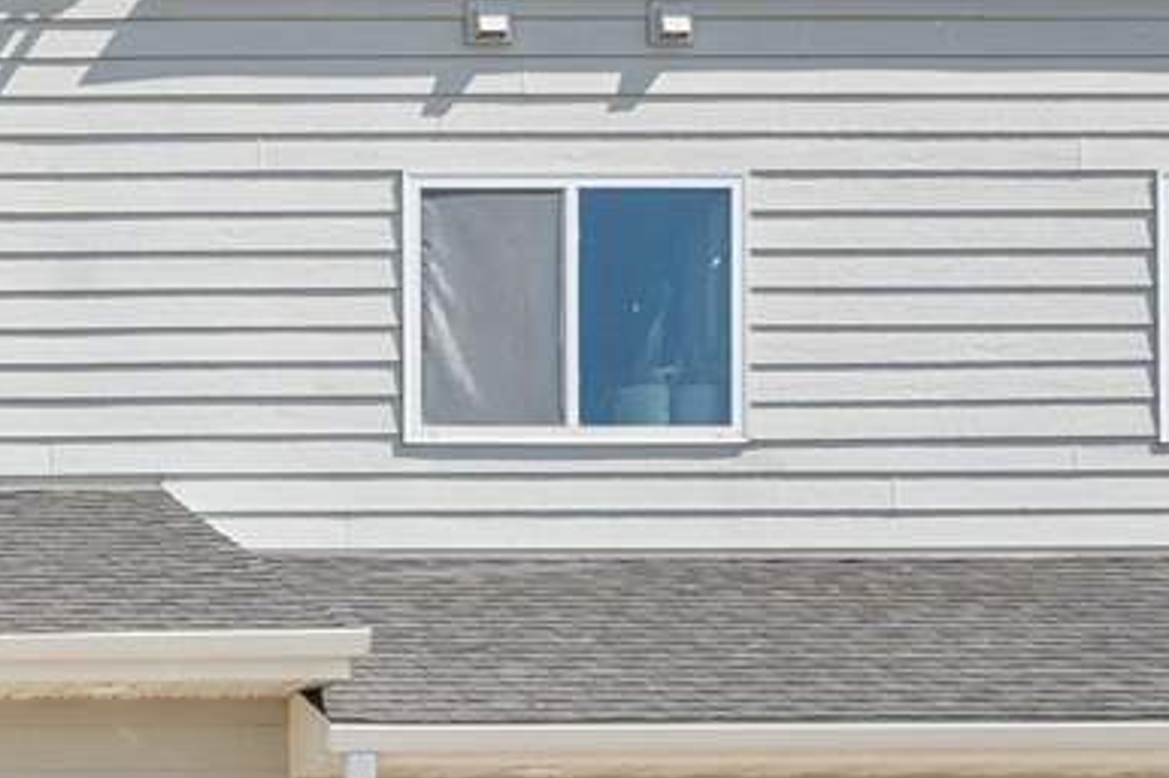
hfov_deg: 16.0
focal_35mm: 116
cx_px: -639
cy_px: 489
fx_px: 3765
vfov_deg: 11.8
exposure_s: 1/1250
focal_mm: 35
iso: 400
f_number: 9
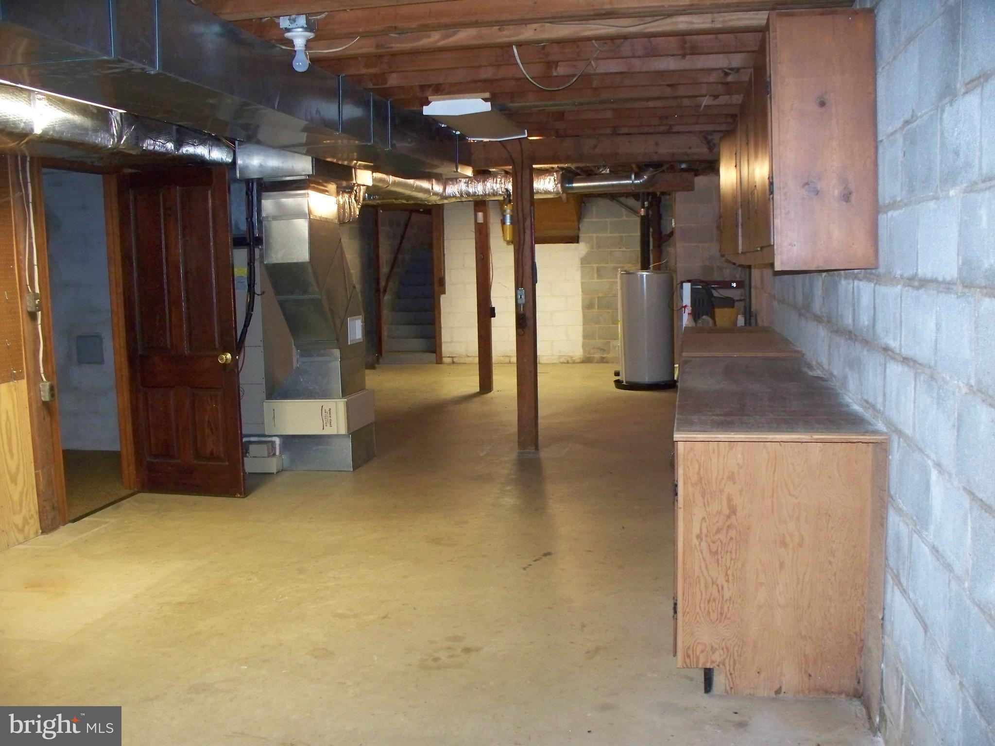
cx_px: 498
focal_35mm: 36
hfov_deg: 51.4
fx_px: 1035
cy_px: 373
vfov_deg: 39.7
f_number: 2.8
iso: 400
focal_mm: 7.54
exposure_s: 1/30
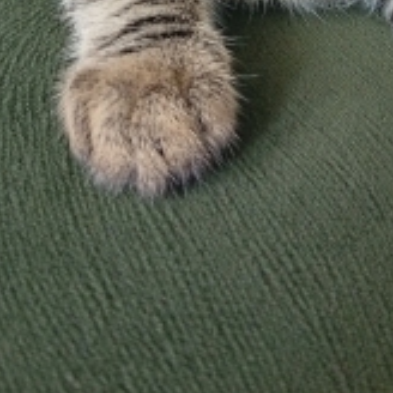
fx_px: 899
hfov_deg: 24.5
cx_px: 282
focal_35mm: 70
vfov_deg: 21.3
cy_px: -170
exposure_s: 1/20
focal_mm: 3.96
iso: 568
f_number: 1.8
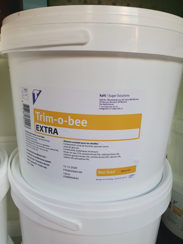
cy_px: 122
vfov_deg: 67.3
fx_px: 183
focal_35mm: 26
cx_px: 92
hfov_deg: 53.1
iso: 250
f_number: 2.4
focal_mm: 4.32
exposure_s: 1/50
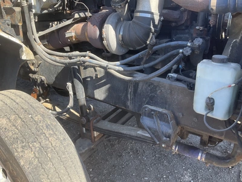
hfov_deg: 61.7
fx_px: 203
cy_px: 91
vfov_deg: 48.2
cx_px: 121
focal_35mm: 29
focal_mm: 3
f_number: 1.8
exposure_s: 1/265
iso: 25
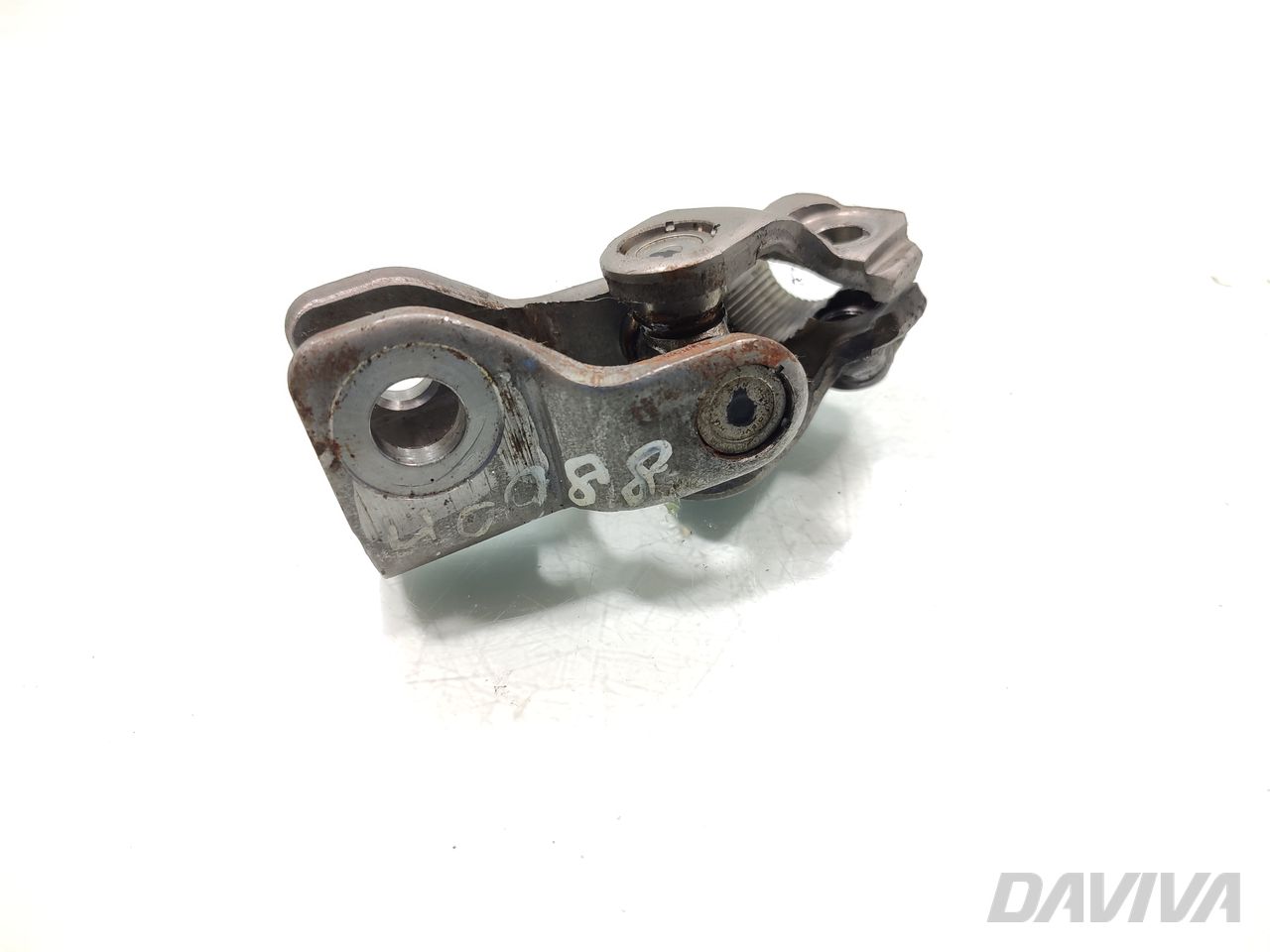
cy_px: 476
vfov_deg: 56.8
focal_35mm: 24
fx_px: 881
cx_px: 635
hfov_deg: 71.6
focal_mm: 5.89
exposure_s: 1/100
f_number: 1.89
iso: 160
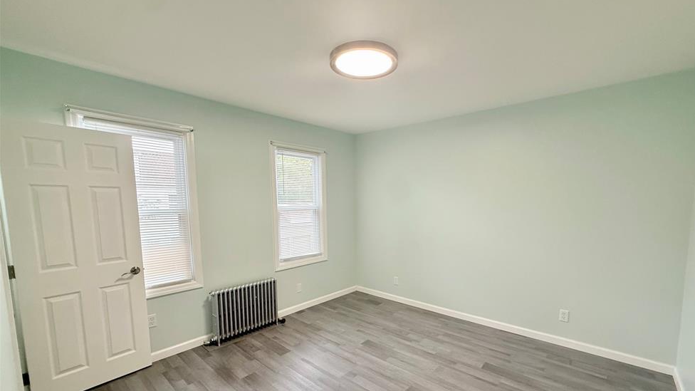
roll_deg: +0.2
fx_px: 295
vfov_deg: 66.5
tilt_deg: -5.8
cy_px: 232
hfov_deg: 99.3
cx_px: 364
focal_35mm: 16
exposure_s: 1/120
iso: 200
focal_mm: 2.22
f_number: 2.2
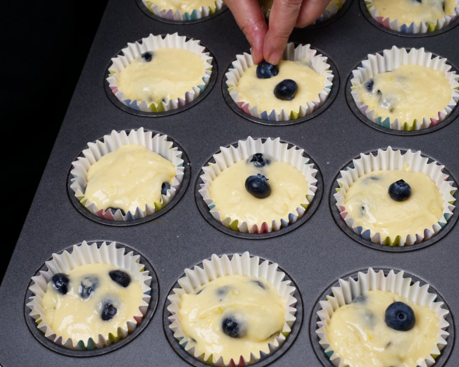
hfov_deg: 25.1
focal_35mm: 76
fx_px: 1033
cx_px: 229
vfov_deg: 20.2
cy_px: 184
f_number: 11
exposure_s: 1/100
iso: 200
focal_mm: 67
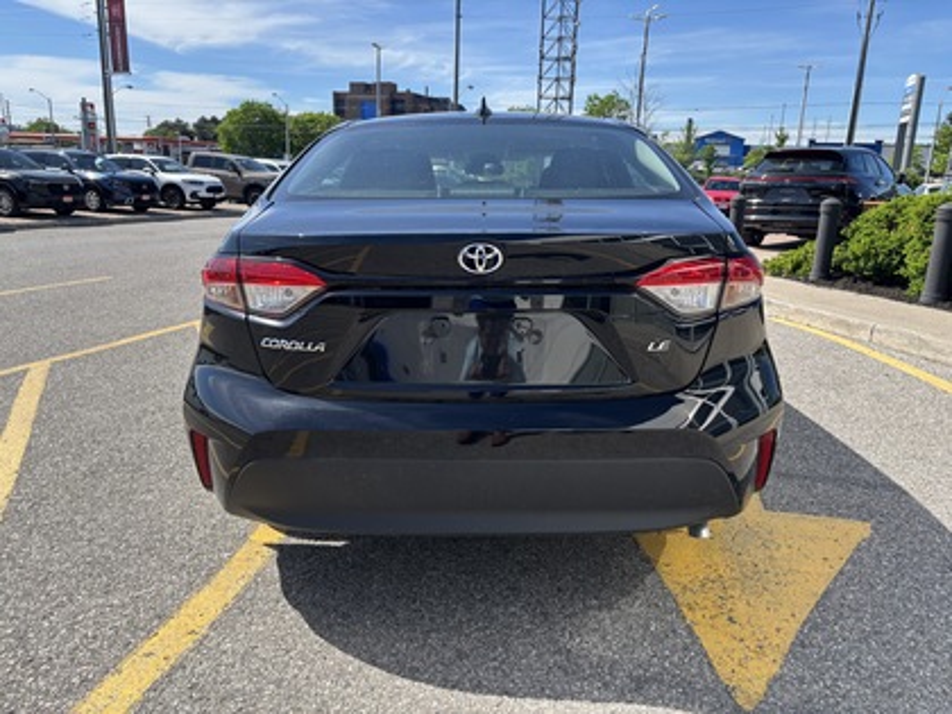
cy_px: 357
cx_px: 476
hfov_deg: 67.3
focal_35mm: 26
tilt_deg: -15.0
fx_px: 715
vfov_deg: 53.1
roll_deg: -1.5
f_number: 1.6
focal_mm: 5.96
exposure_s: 1/1949
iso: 50
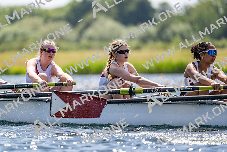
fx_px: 2523
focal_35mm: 400
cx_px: 114
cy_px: 76
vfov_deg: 3.4
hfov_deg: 5.2
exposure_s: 1/2500
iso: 250
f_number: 4.5
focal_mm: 400
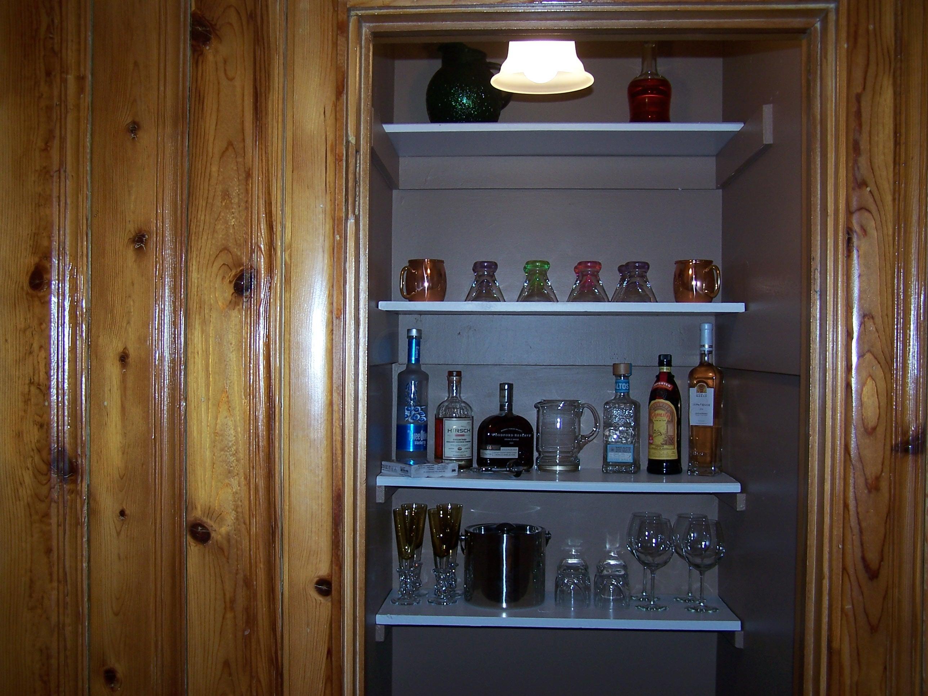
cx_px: 464
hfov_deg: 49.0
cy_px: 348
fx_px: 1019
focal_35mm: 38
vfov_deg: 37.7
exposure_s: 1/60
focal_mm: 6.3
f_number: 2.8
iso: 80
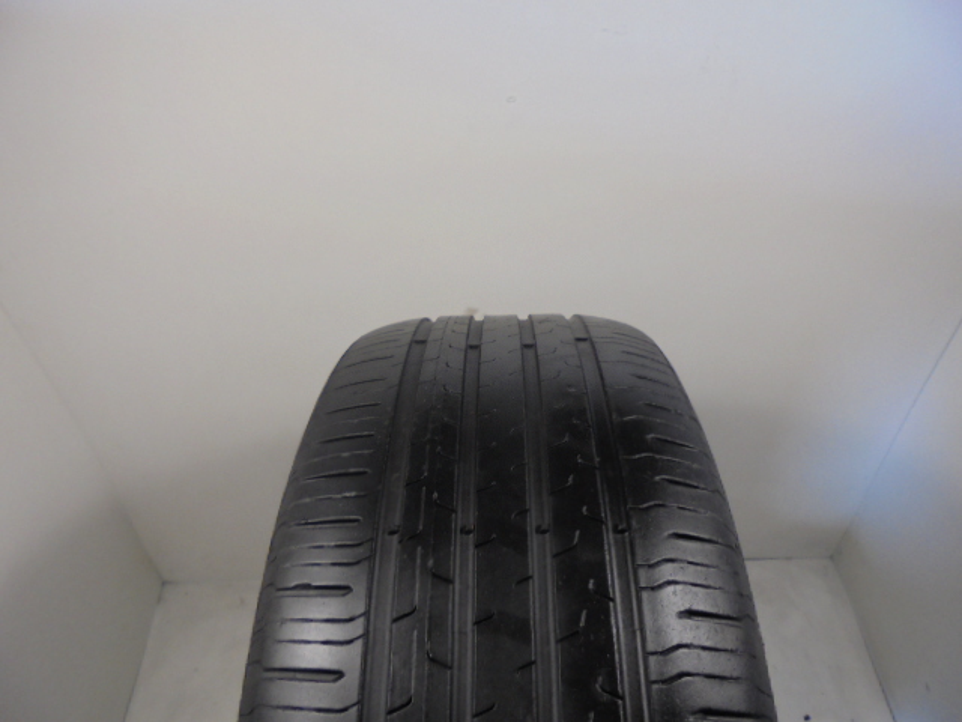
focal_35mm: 26
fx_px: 723
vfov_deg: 53.1
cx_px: 481
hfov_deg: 67.3
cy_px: 361
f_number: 3.5
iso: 100
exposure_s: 1/30
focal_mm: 4.6
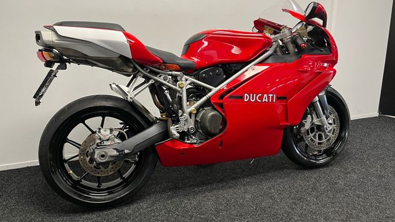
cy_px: 108
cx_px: 195
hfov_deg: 66.0
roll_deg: -1.0
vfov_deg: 40.2
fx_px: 304
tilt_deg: -14.1
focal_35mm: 29
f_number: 1.6
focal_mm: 5.1
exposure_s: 1/50
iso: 125
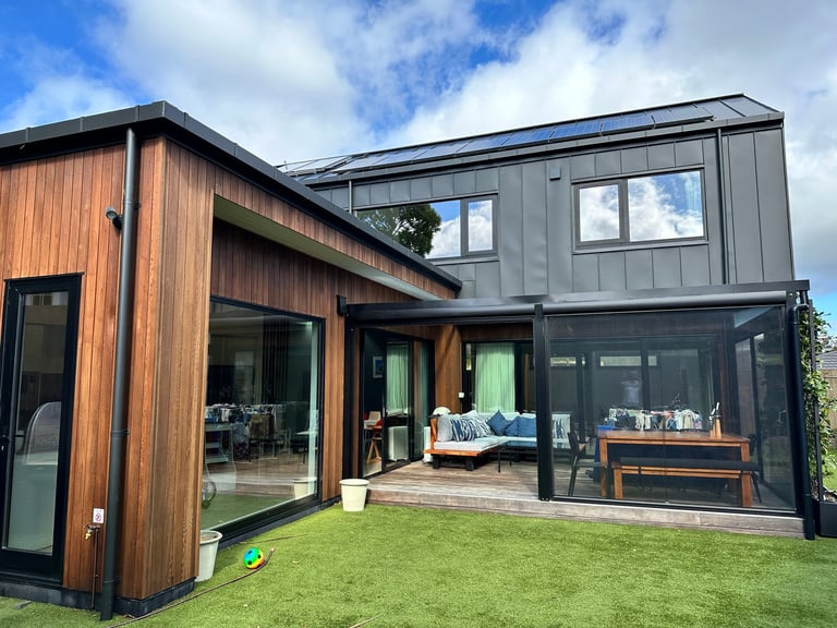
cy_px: 314
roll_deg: -0.3
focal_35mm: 24
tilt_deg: +6.4
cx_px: 418
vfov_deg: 56.8
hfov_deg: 71.6
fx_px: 580
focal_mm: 6.86
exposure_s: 1/1289
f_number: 1.78
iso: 80
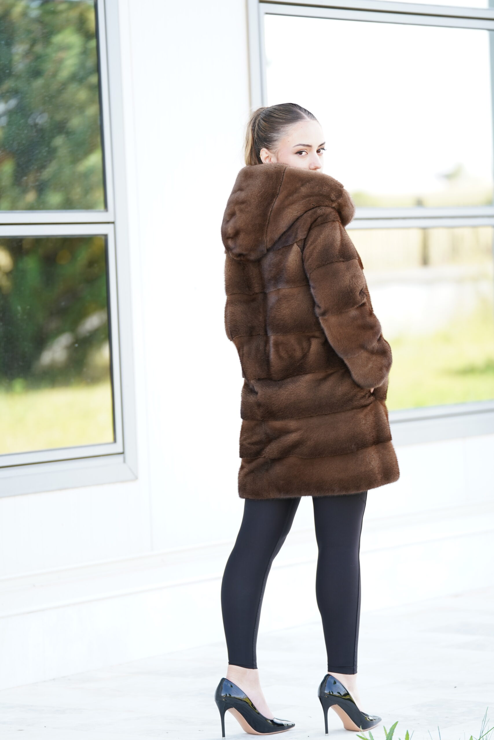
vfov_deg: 14.7
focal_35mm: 140
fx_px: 2881
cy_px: 370
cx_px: 247
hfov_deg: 9.8
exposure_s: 1/250
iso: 250
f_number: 2.8
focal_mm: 140
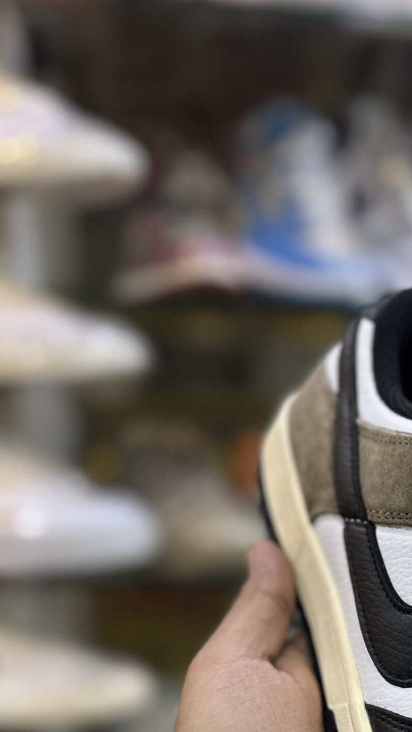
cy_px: 645
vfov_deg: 40.7
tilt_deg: -12.5
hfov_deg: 24.1
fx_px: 913
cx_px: 433
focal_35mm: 47
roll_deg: +0.7
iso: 200
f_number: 1.78
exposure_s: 1/100
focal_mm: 6.86
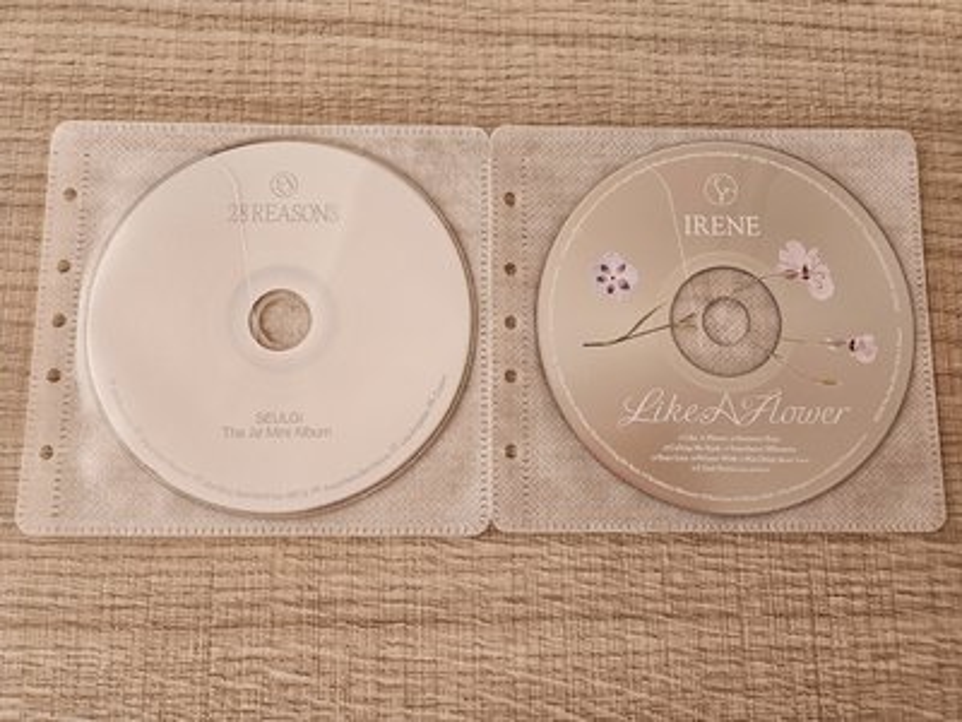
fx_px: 639
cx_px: 481
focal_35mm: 23
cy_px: 361
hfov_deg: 73.9
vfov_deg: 58.9
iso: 100
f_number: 1.8
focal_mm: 5.4
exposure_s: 1/180
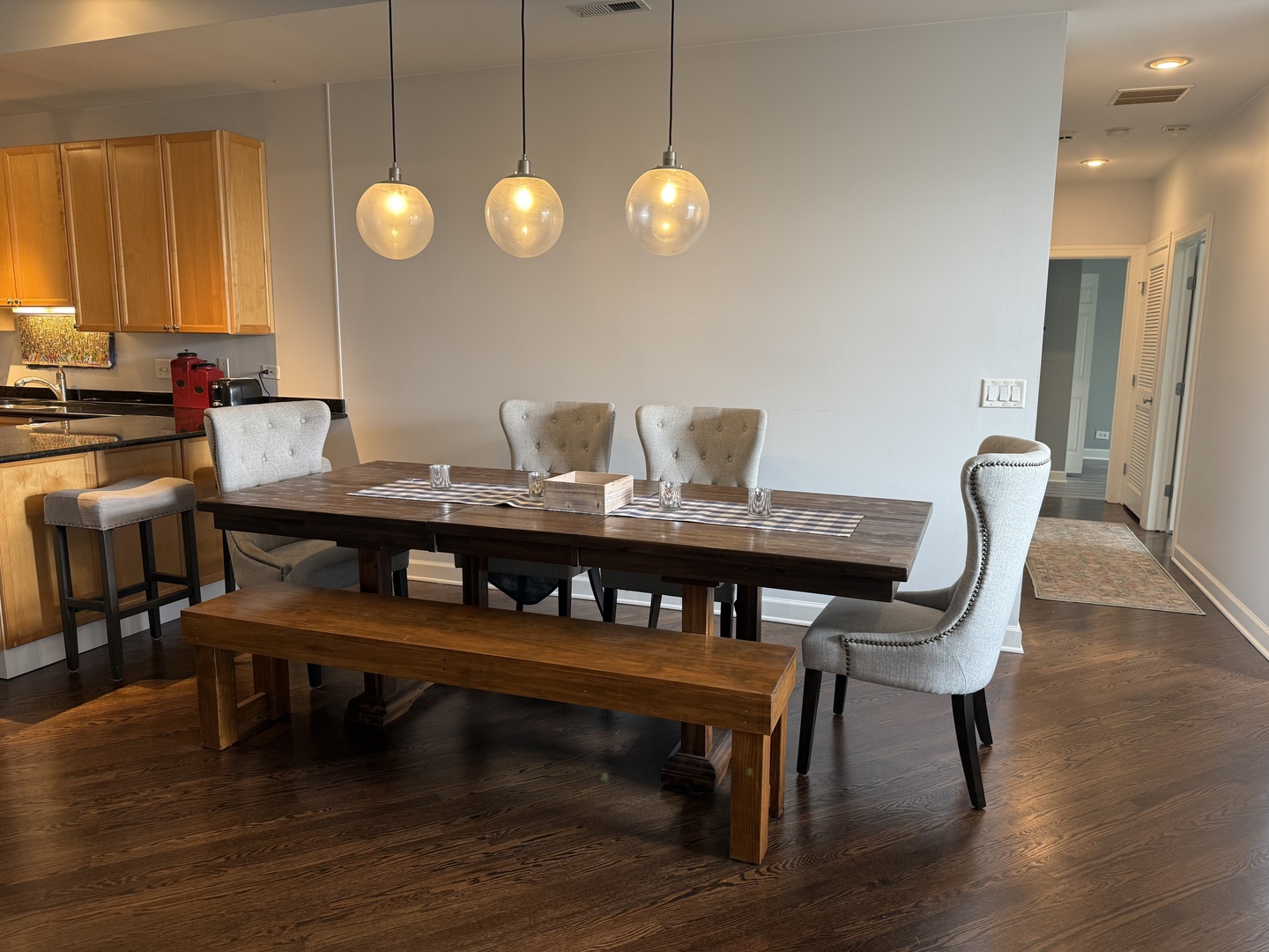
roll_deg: -0.6
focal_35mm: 24
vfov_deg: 56.8
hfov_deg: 71.6
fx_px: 880
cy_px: 476
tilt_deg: -9.6
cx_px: 634
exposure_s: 1/60
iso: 125
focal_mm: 6.76
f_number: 1.78
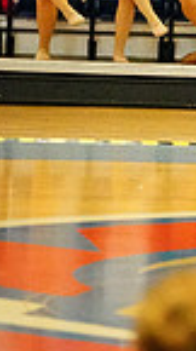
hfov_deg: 2.7
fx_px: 4170
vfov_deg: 4.8
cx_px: 612
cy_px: 6
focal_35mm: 449
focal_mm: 107
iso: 25600
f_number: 2.8
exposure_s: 1/1600
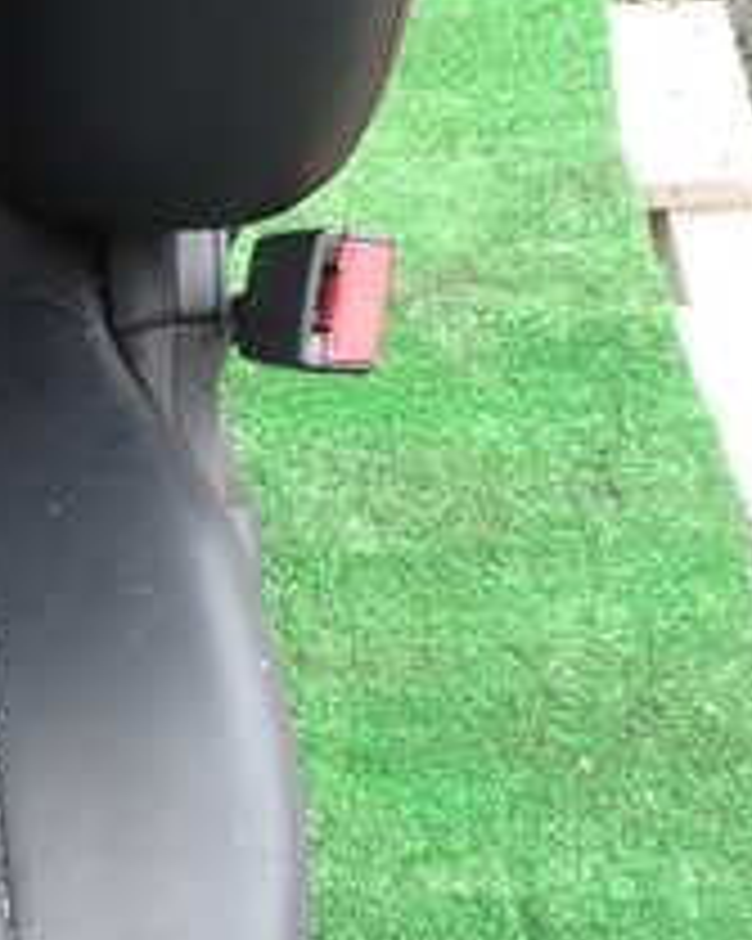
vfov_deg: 26.9
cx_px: -477
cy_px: 670
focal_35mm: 70
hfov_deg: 18.5
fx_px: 1949
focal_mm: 4.5
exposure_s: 1/160
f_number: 2.8
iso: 100
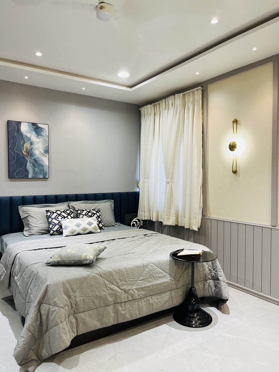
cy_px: 186
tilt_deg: -1.2
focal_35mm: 26
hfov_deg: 53.1
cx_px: 140
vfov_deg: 67.3
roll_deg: +0.5
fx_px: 279
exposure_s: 1/100
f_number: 1.6
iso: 100
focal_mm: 5.1
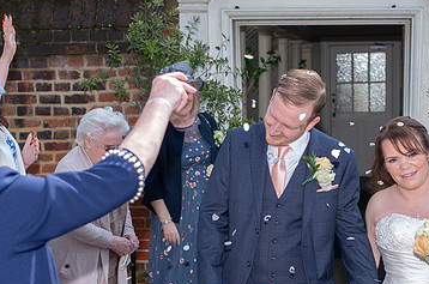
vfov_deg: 18.4
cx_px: 284
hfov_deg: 27.6
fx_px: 868
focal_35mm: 73
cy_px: 232
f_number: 3.5
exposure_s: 1/500
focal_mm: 35
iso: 100
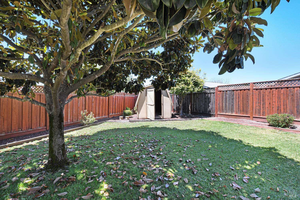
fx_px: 125
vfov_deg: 77.3
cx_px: 150
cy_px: 100
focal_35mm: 15
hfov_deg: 100.4
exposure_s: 1/125
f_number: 5.6
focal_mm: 10
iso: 100
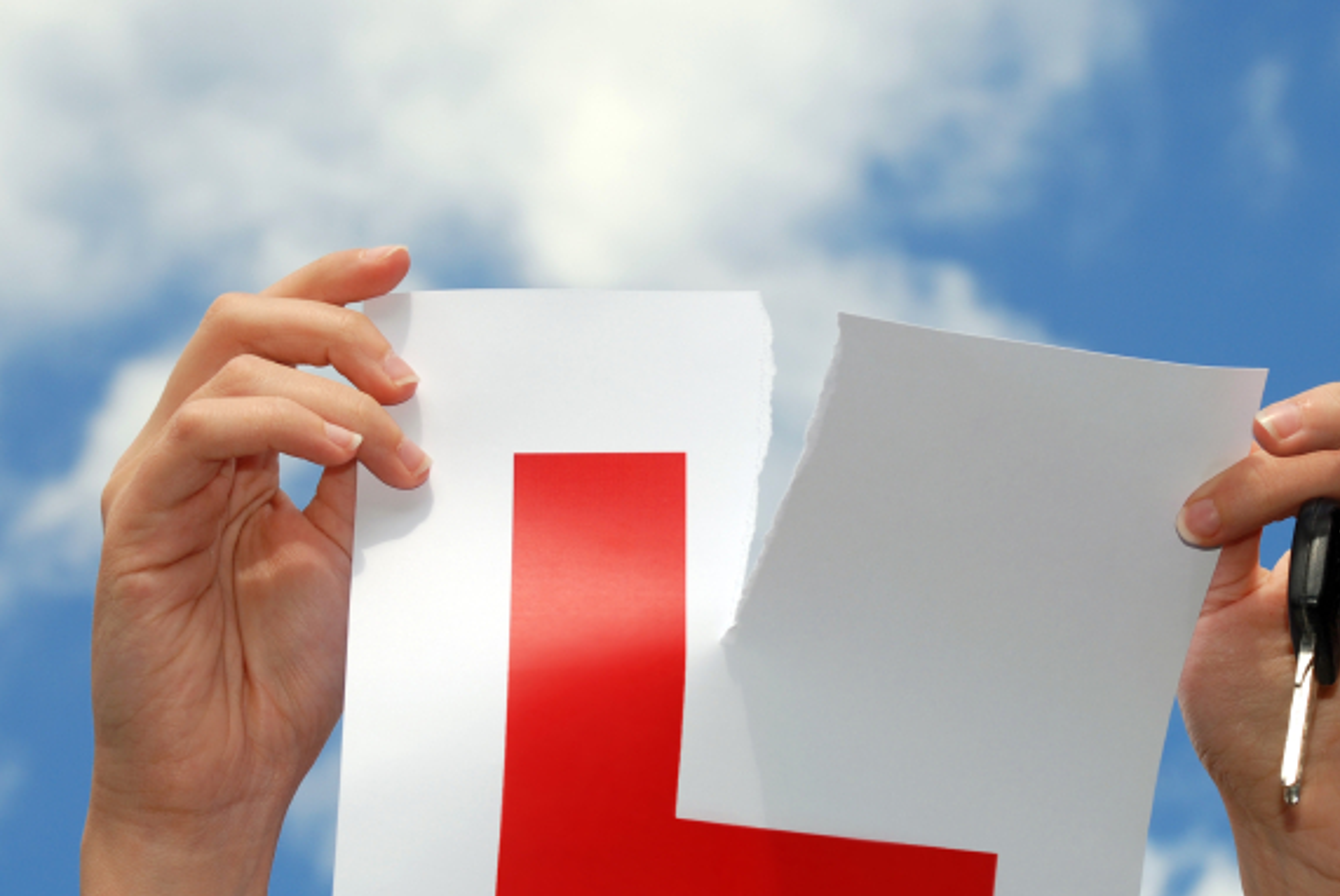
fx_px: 4806
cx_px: 783
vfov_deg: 10.6
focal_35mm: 129
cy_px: 613
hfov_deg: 15.9
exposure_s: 1/160
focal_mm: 58
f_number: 10
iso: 100
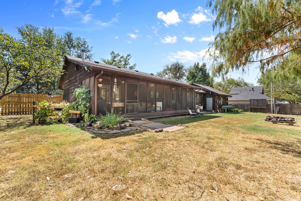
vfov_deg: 81.3
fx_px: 117
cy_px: 100
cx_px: 150
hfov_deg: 104.2
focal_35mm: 14
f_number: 8
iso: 640
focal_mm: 14
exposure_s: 1/40
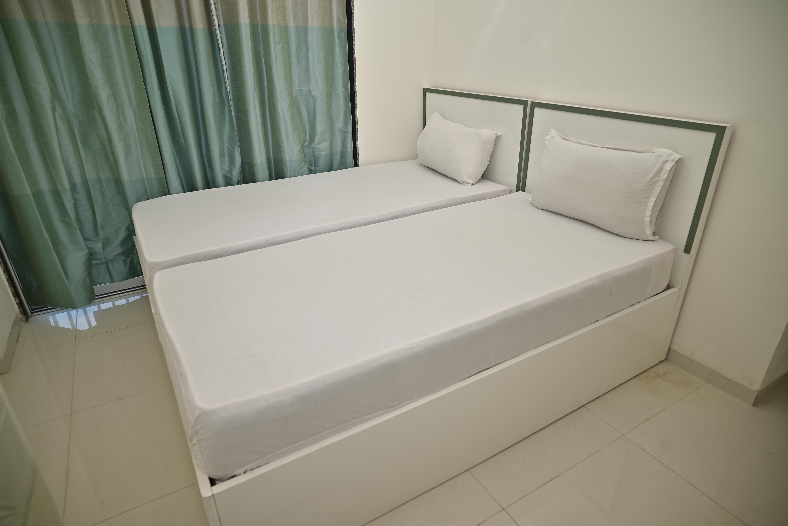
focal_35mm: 20
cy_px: 263
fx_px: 438
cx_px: 394
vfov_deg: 62.0
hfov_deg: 84.0
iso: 200
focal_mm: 20
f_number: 4
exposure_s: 1/160
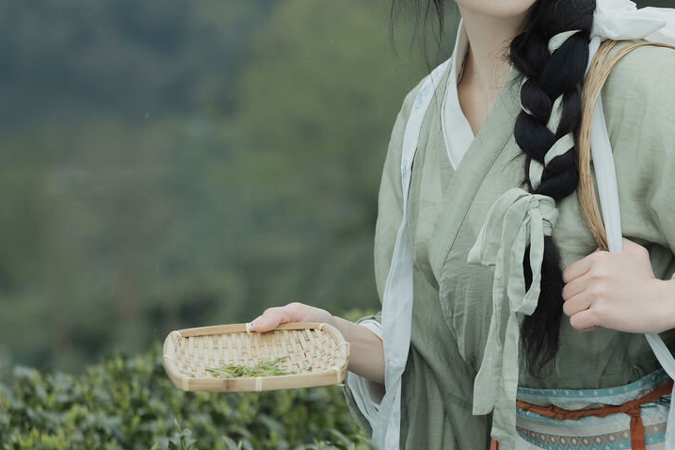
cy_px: 94
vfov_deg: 8.4
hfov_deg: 12.5
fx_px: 3075
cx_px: 456
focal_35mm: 164
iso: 250
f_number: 4
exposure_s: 1/640
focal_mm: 98
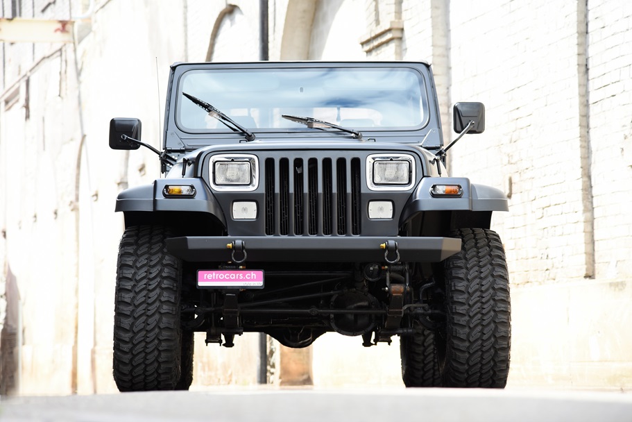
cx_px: 316
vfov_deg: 11.4
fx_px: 2107
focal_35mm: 120
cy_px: 211
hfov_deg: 17.1
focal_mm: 120
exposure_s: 1/160
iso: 200
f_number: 5
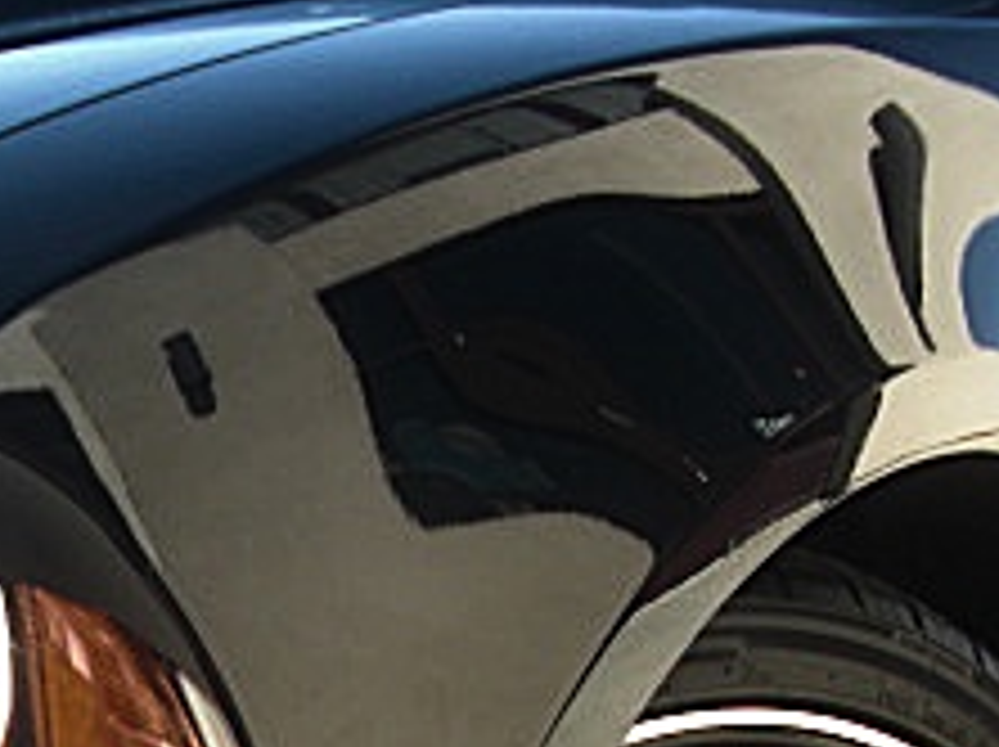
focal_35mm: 104
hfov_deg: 18.2
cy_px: 1008
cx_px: -108
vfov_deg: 13.6
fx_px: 2998
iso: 50
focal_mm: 6.3
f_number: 2.8
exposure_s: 1/160
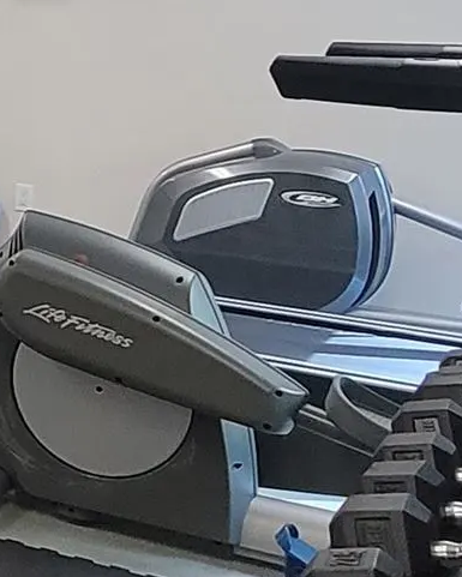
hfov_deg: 14.7
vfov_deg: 23.0
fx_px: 1384
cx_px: -524
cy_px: 71
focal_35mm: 81
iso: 250
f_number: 2.2
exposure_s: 1/60
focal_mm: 2.2
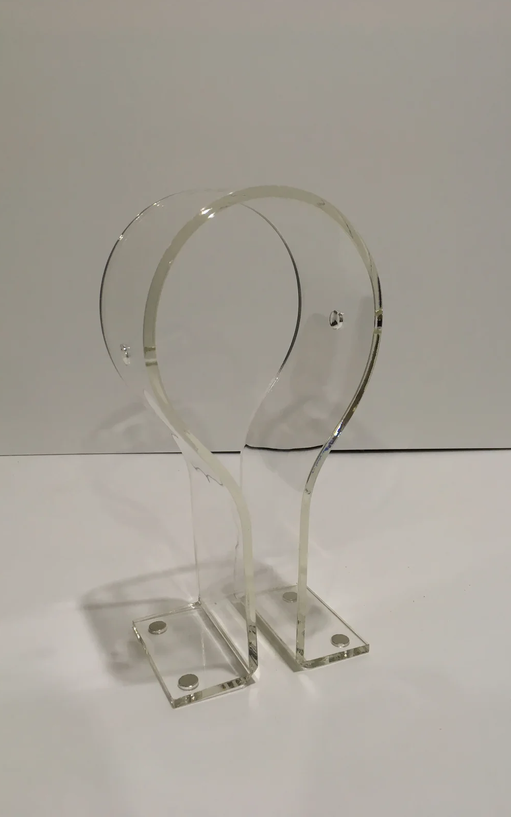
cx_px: 254
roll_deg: -0.6
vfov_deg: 61.2
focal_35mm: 31
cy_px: 406
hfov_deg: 40.6
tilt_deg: -15.3
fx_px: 691
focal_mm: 4.15
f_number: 2.2
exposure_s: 1/33
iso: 25
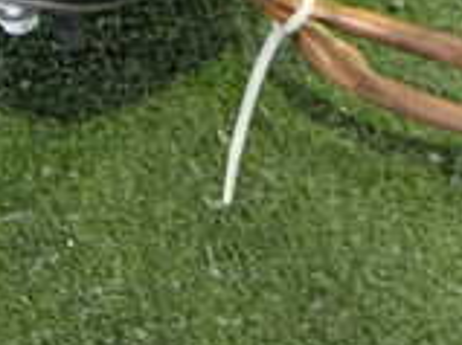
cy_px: -215
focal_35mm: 113
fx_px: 1507
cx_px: -212
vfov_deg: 12.3
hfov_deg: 16.1
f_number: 2.3
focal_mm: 5.4
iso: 800
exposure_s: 1/30
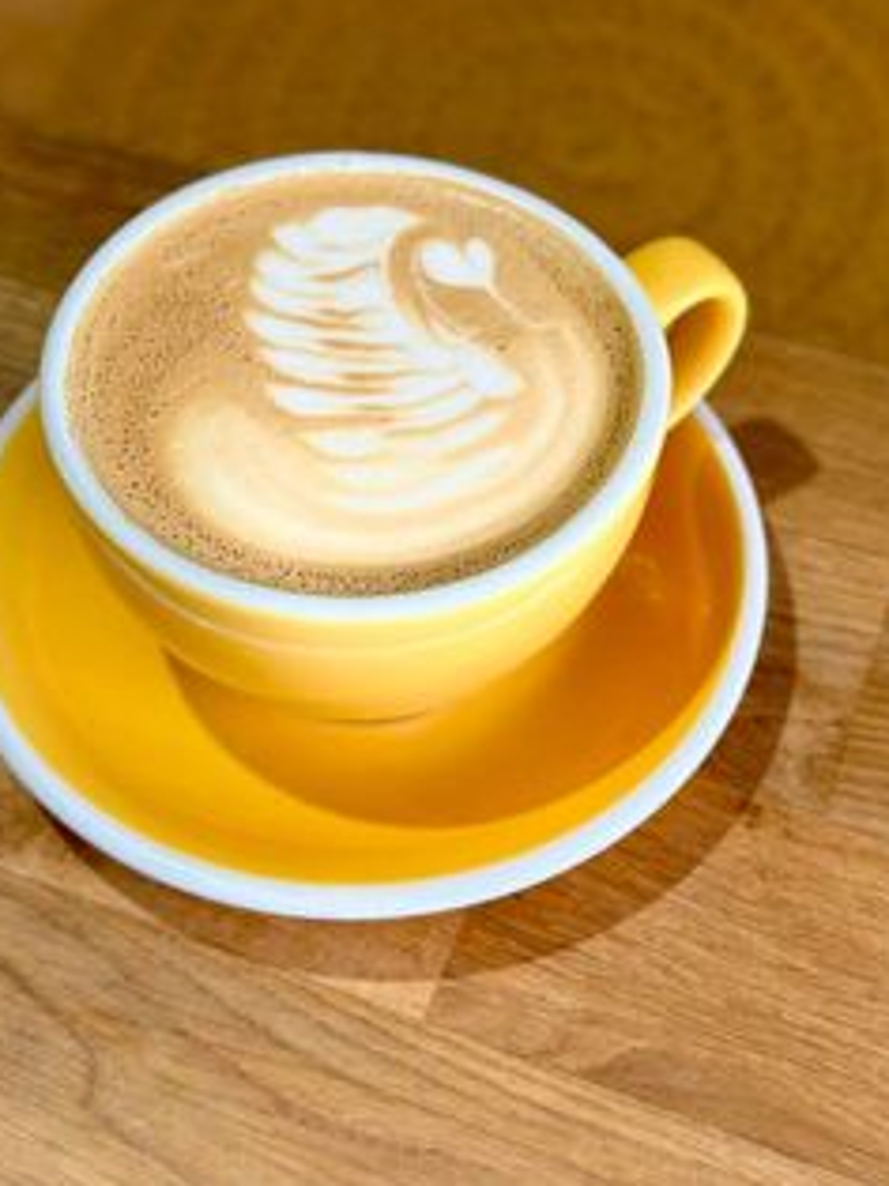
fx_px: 2227
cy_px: 409
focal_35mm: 65
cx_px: 516
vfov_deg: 29.7
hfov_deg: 22.6
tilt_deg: -49.7
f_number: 1.78
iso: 200
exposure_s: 1/100
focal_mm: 6.86
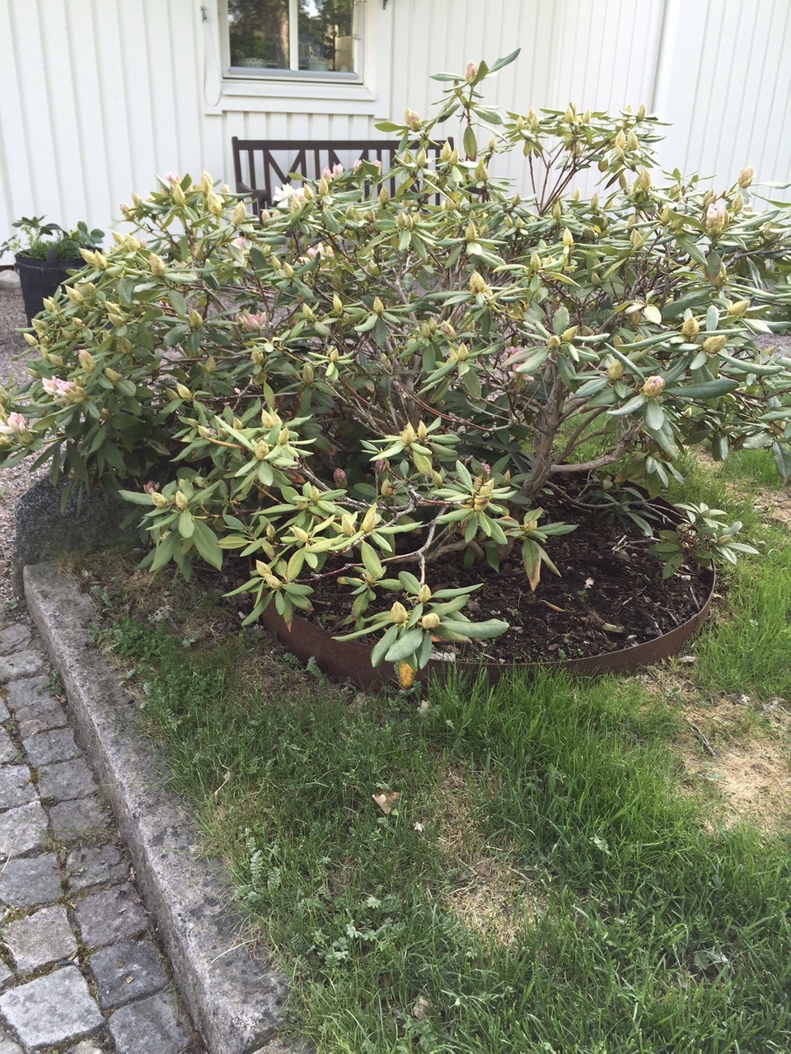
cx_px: 396
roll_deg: -1.6
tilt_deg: -25.5
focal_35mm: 29
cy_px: 527
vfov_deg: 61.7
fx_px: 884
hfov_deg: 48.2
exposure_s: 1/120
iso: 32
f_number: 2.2
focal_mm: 4.15
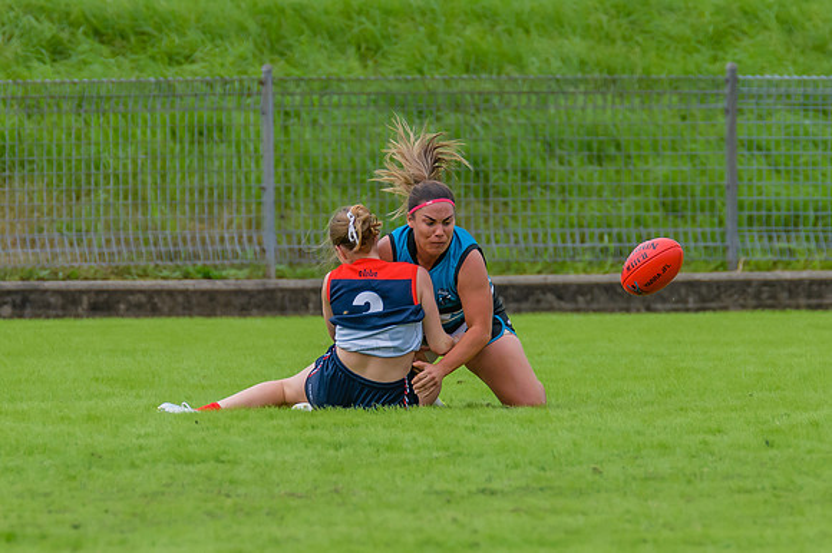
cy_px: 225
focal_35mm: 1109
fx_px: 25611
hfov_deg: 1.9
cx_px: 403
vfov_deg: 1.2
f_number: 6.3
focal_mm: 420
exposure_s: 1/2000
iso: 800
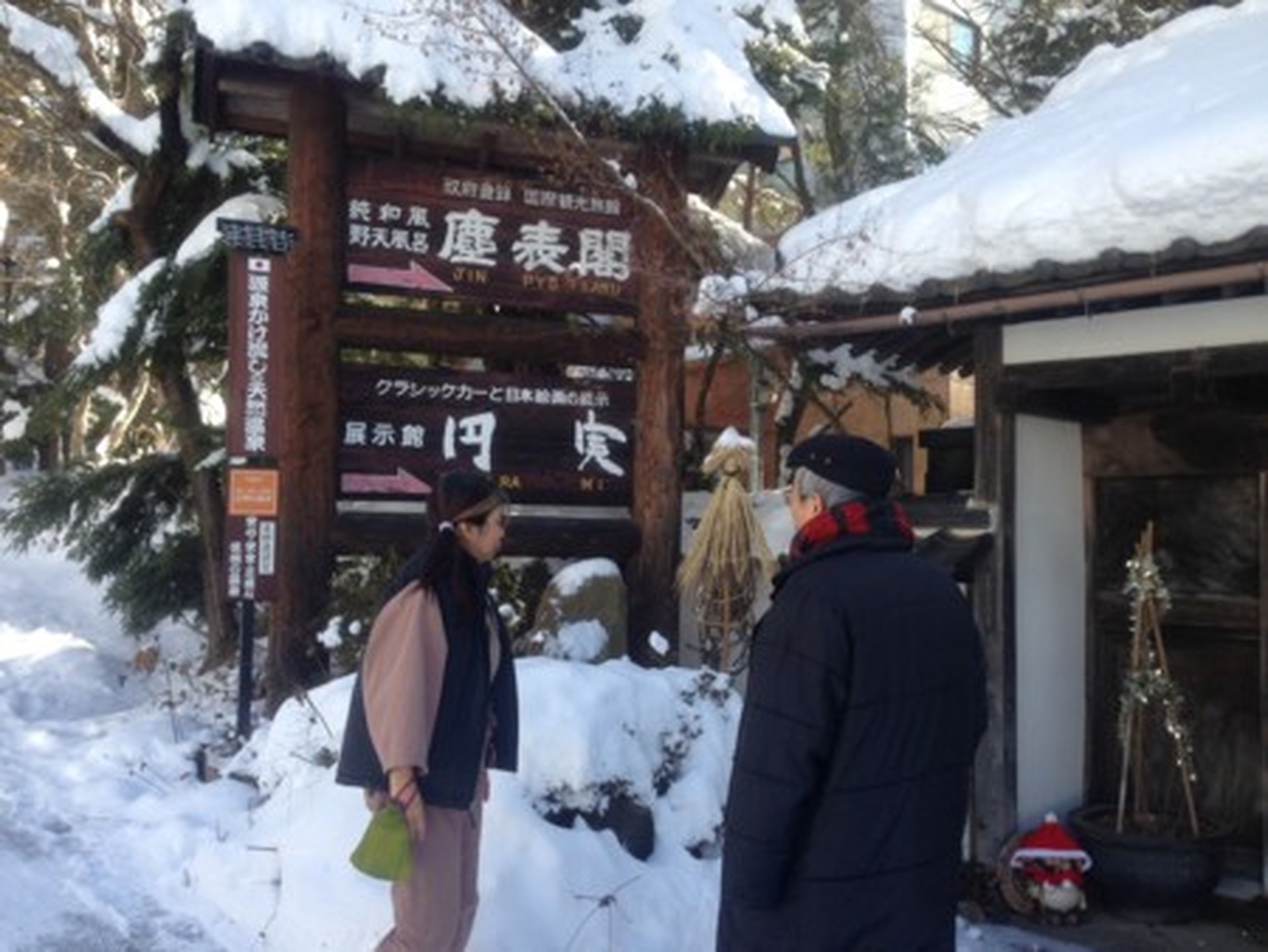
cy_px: 476
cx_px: 634
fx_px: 1209
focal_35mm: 33
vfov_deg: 43.0
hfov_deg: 55.3
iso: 50
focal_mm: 4.13
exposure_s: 1/339
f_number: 2.4
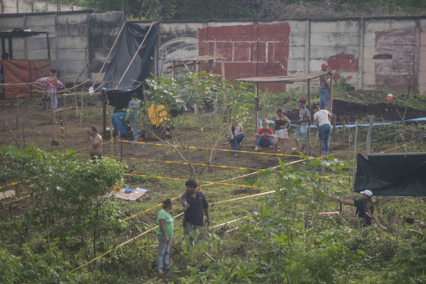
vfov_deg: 8.1
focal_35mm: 170
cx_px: 213
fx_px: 2012
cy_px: 142
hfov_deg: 12.1
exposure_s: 1/200
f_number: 2.8
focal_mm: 170
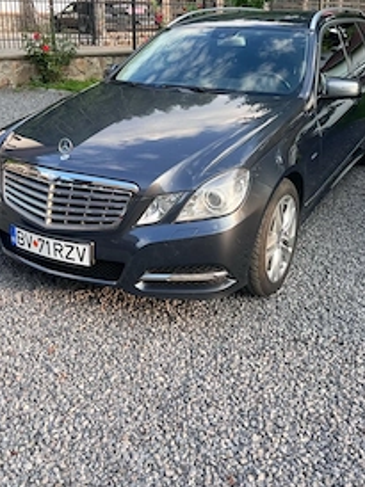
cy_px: 156
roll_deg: +1.2
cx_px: 173
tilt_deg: -13.9
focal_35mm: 38
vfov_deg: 48.1
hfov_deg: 37.7
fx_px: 535
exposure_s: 1/270
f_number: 1.5
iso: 40
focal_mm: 5.7
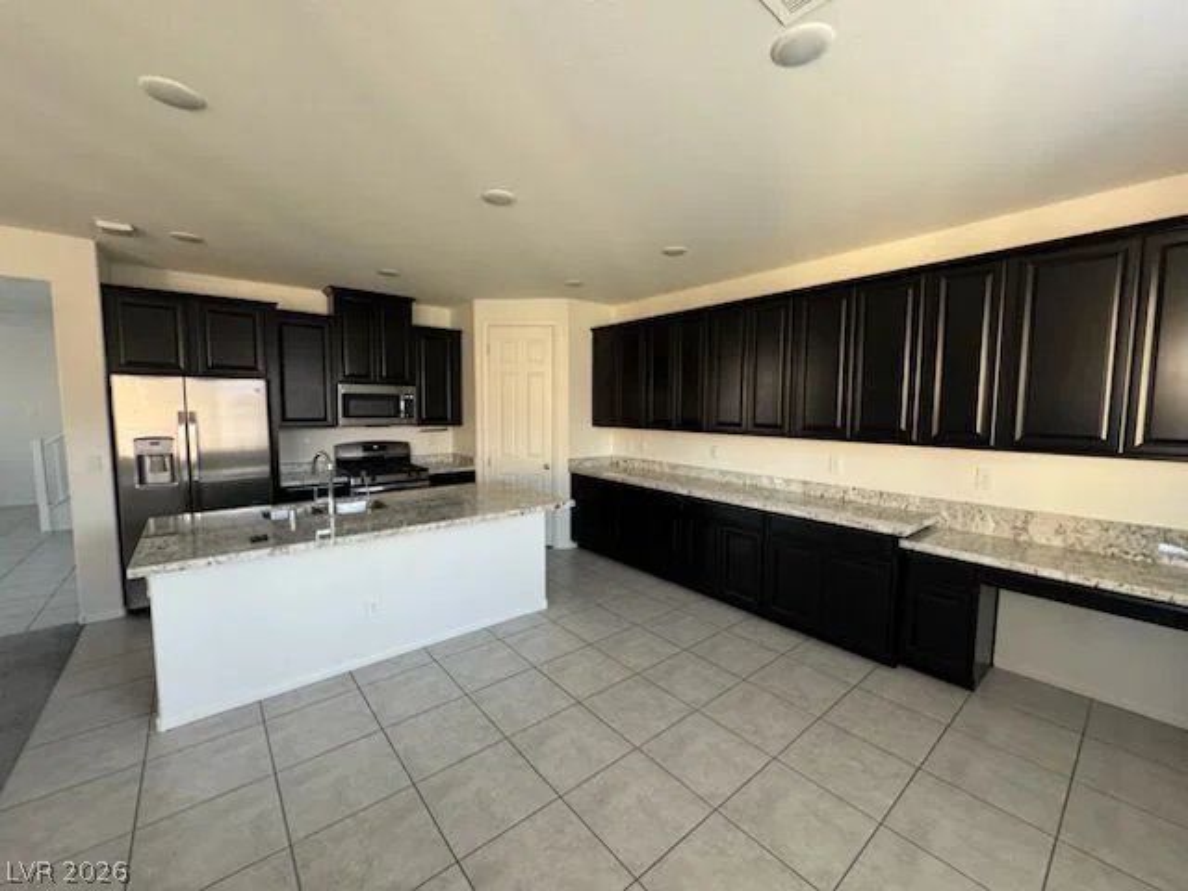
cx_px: 594
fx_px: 480
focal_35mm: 14
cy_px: 446
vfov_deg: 85.7
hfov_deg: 102.1
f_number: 2.2
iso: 320
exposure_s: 1/73
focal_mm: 2.22
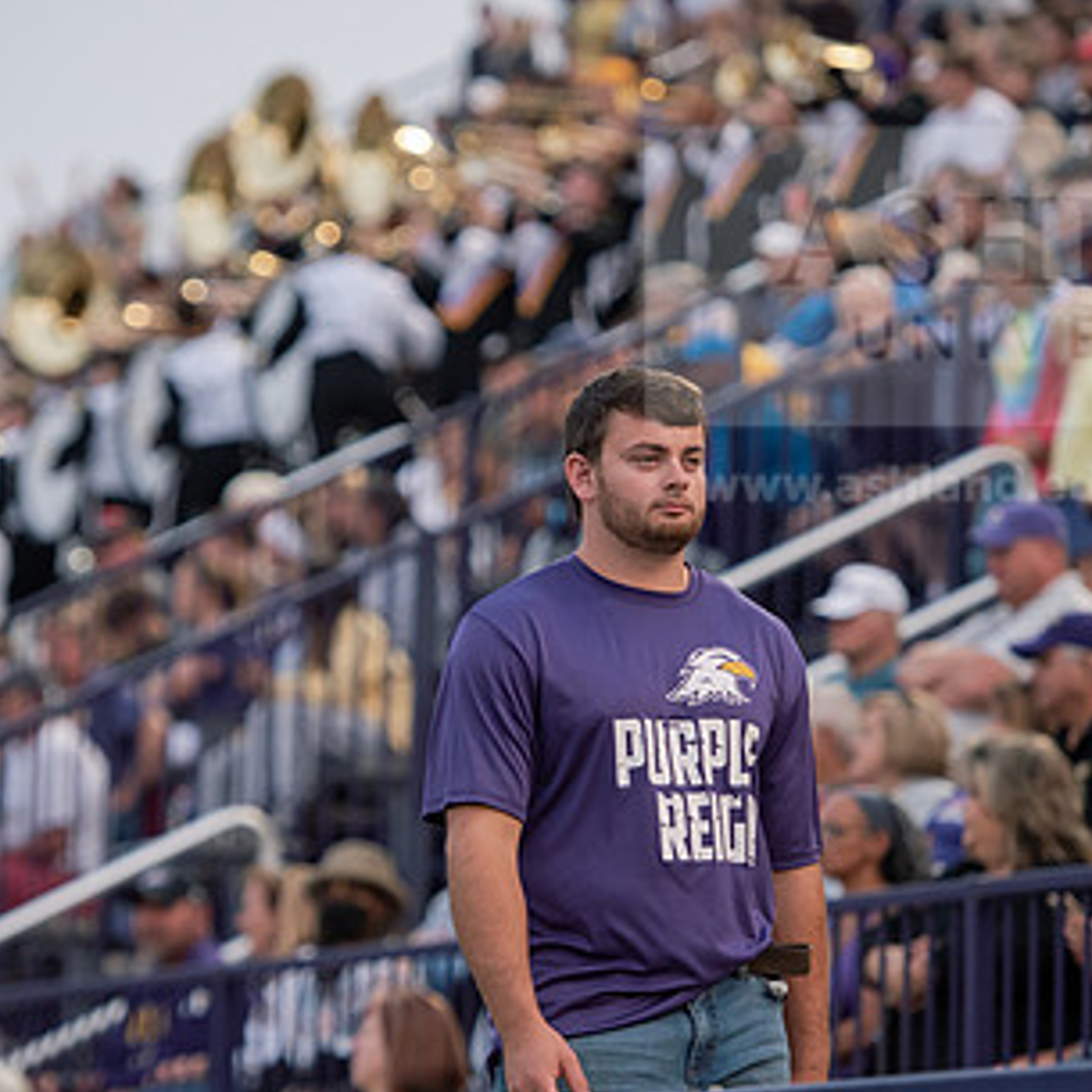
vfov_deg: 7.7
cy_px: 560
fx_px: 8066
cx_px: 537
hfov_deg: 7.7
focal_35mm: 226
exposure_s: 1/800
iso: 2000
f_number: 3.2
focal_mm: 140
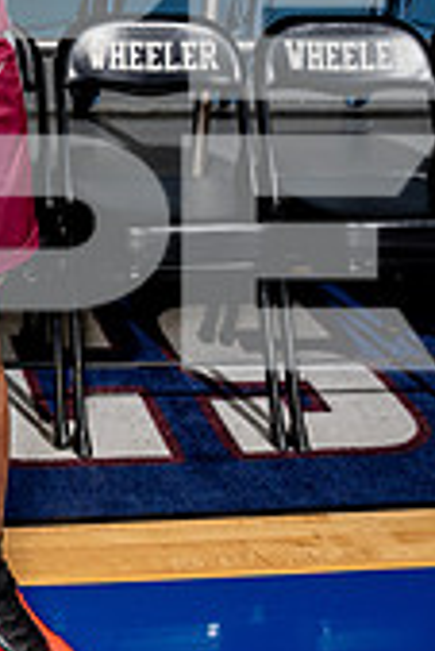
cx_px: -123
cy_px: -15
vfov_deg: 29.2
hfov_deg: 19.7
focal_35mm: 64
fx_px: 1158
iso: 250
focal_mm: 24
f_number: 7.1
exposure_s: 1/125
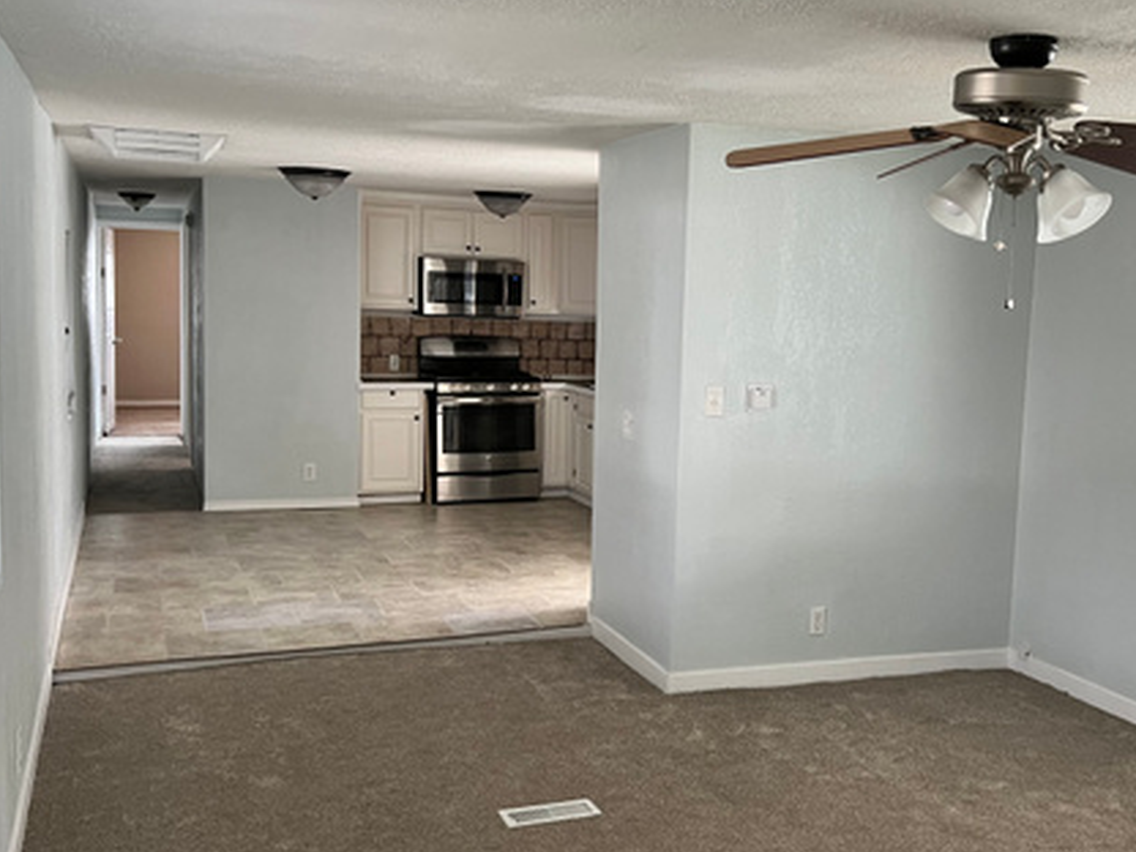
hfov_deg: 46.4
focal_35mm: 40
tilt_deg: -6.8
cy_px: 423
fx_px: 1313
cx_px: 705
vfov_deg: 36.0
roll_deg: -0.4
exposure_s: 1/60
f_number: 1.5
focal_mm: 5.7
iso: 100
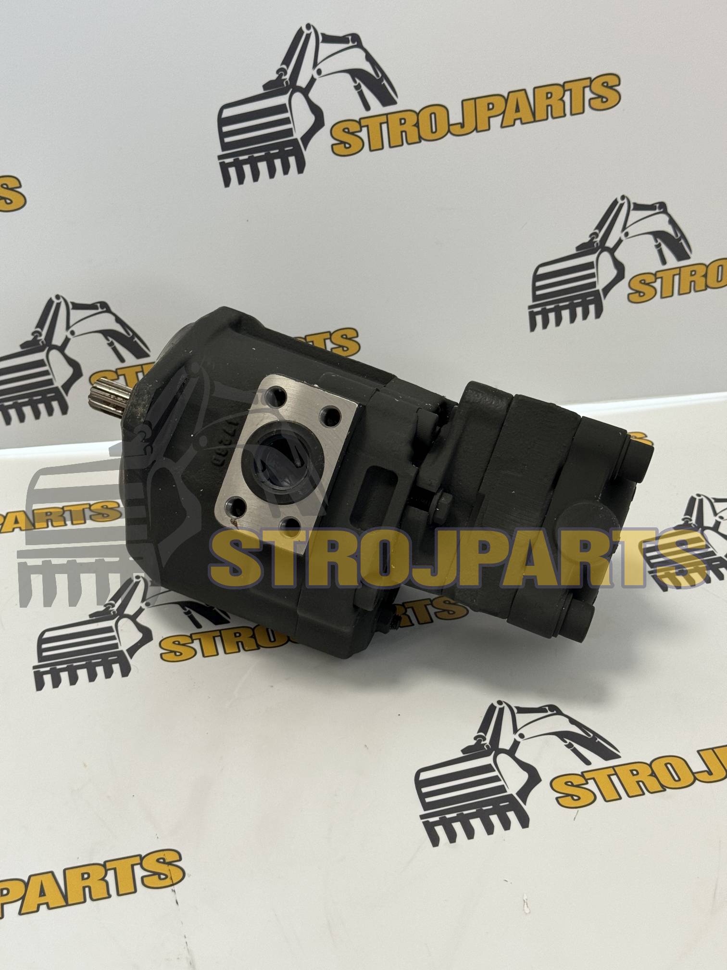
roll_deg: -2.8
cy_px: 485
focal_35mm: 48
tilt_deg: -34.8
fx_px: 1344
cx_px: 364
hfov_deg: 30.3
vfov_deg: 39.7
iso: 125
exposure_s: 1/50
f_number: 1.78
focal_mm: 6.86
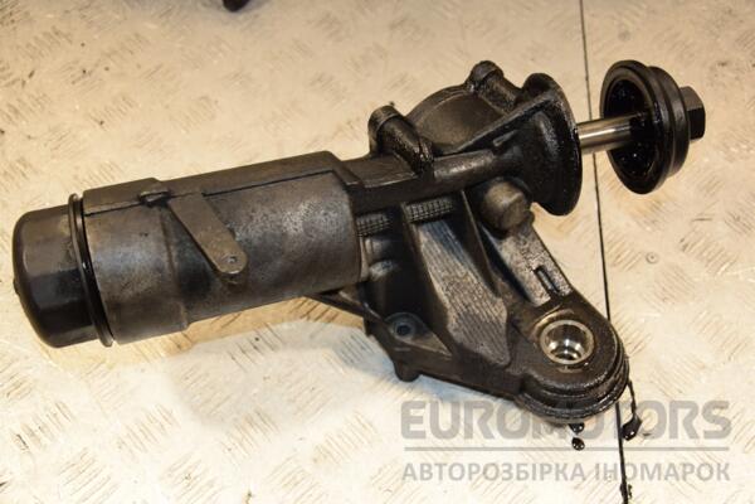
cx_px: 378
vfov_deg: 28.1
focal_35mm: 48
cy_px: 252
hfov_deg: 41.1
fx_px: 1007
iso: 800
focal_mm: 32
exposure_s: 1/200
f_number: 5
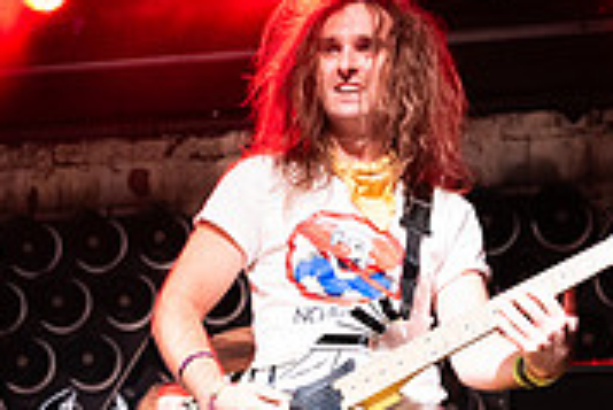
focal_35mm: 93
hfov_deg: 21.9
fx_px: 1585
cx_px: 367
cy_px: 360
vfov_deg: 14.6
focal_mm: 27
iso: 6400
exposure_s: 1/160
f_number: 2.8
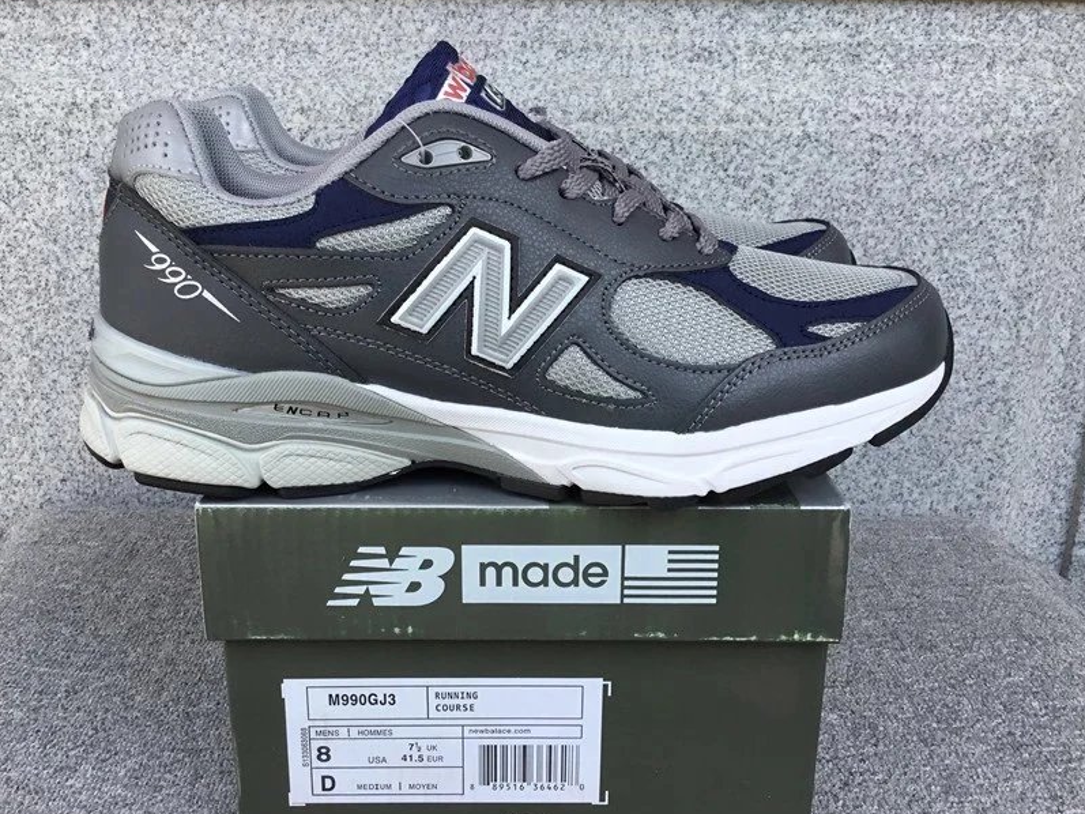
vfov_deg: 40.7
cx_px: 524
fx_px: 1097
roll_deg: +0.0
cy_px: 443
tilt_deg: -18.6
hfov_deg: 52.6
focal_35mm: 35
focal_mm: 3.3
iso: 25
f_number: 2.4
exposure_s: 1/388
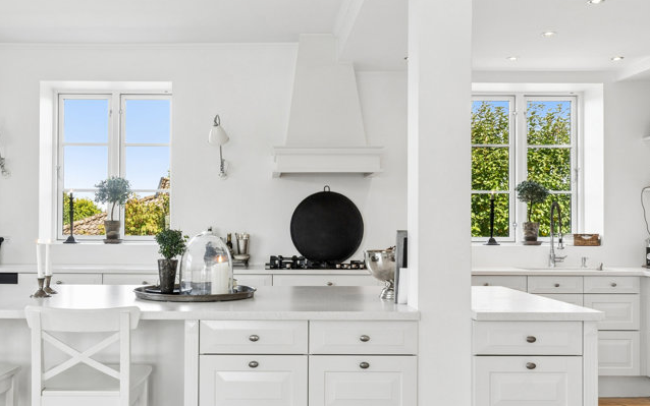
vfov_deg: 32.1
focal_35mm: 40
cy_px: 223
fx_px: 707
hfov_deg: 49.3
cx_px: 285
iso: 200
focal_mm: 15
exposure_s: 1/80
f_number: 8
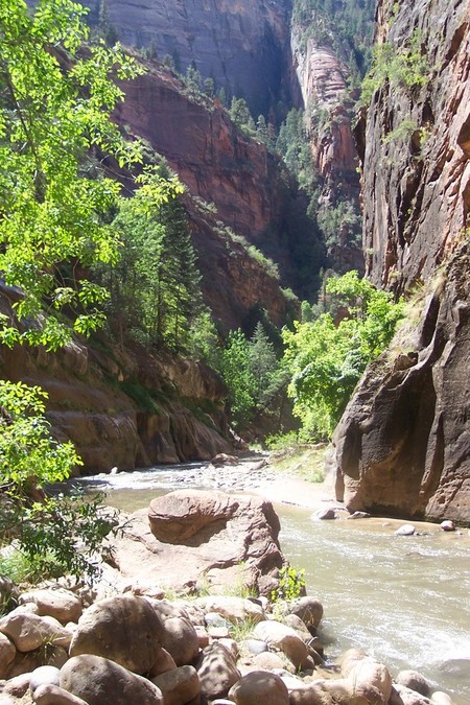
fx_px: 744
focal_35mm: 38
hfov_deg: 35.1
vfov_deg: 50.7
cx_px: 235
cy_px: 352
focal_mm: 8
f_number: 2.8
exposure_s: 1/700
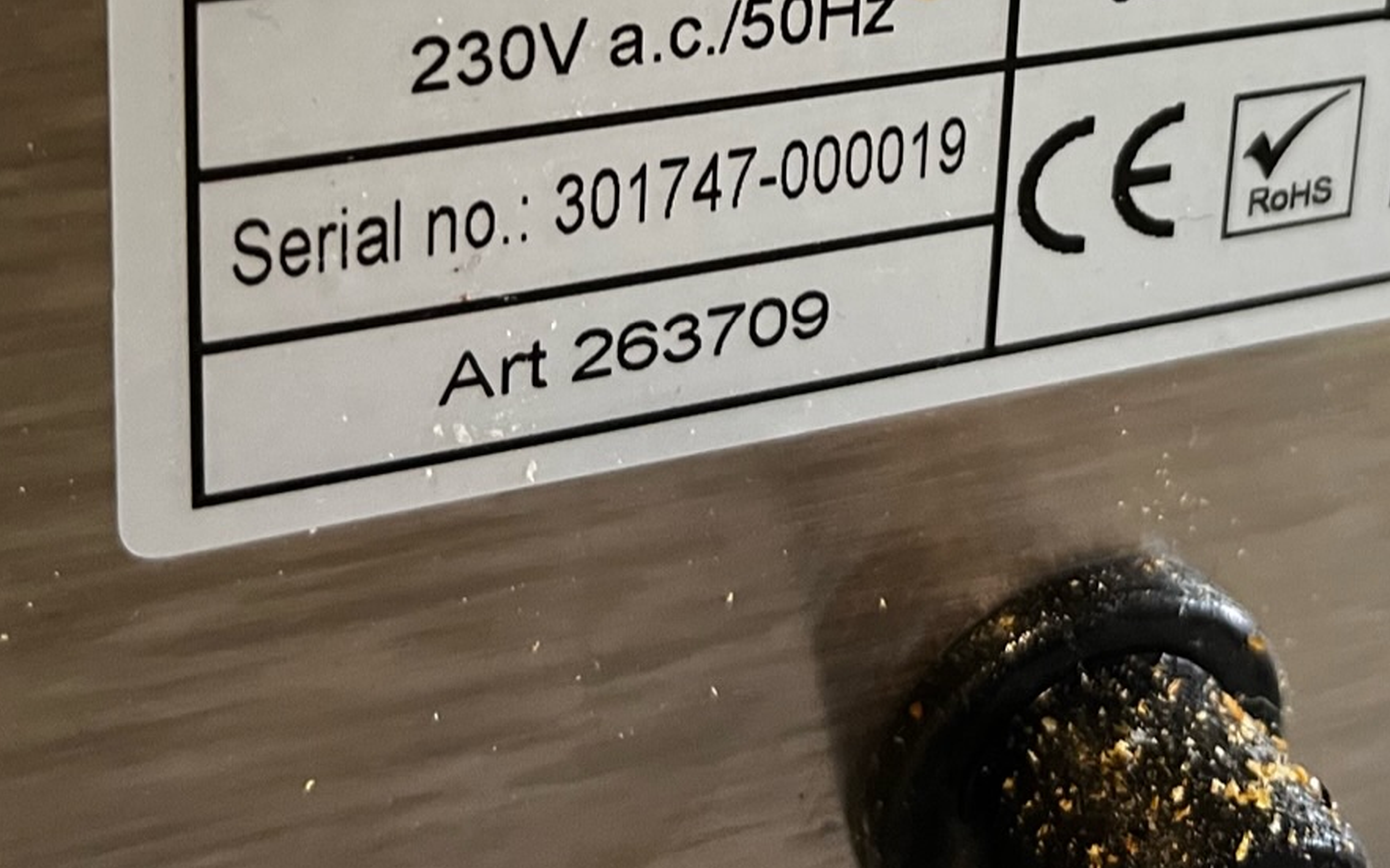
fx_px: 2424
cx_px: 901
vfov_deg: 18.8
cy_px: -282
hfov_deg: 31.8
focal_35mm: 64
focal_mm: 5.1
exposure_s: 1/50
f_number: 1.6
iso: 200
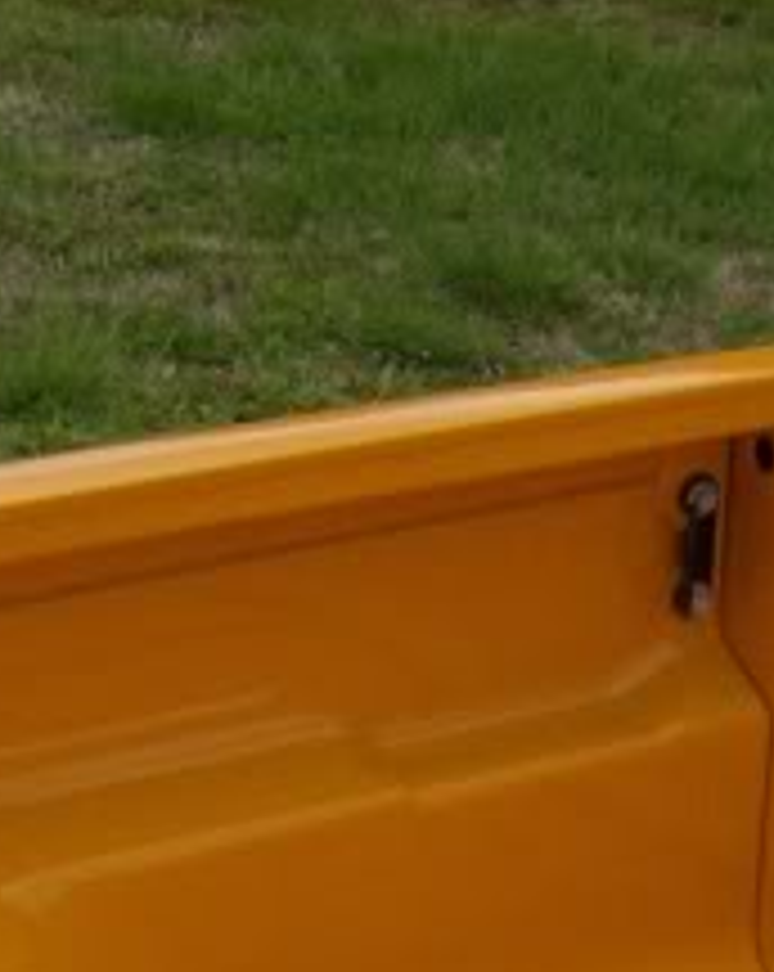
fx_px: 3762
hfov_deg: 11.7
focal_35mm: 131
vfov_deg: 14.0
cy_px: 1359
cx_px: 504
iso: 100
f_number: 4.7
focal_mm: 6
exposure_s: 1/725
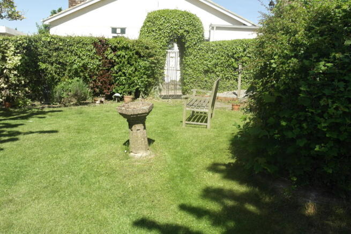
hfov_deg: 61.9
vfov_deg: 43.6
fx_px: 293
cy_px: 117
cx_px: 176
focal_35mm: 30
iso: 100
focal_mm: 20
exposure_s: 1/160
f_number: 8
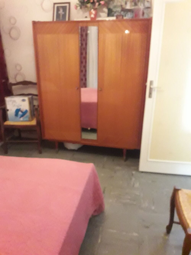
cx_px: 96
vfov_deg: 65.3
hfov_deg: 51.4
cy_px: 128
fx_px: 199
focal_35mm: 27
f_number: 1.9
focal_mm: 3.6
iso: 800
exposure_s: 1/17
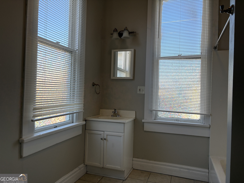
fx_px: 183
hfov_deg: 67.3
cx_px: 122
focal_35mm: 26
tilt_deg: +1.4
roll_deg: -1.1
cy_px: 92
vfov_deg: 53.1
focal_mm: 5.96
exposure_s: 1/612
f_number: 1.6
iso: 50
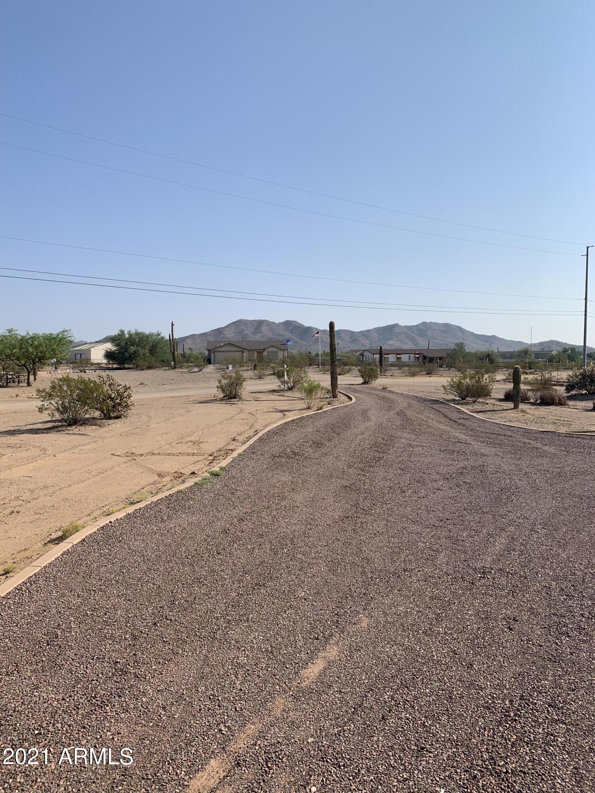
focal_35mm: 26
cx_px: 298
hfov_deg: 53.1
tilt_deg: -1.9
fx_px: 596
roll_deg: +1.6
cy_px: 396
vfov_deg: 67.3
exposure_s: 1/3185
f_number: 1.8
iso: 25
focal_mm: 4.25
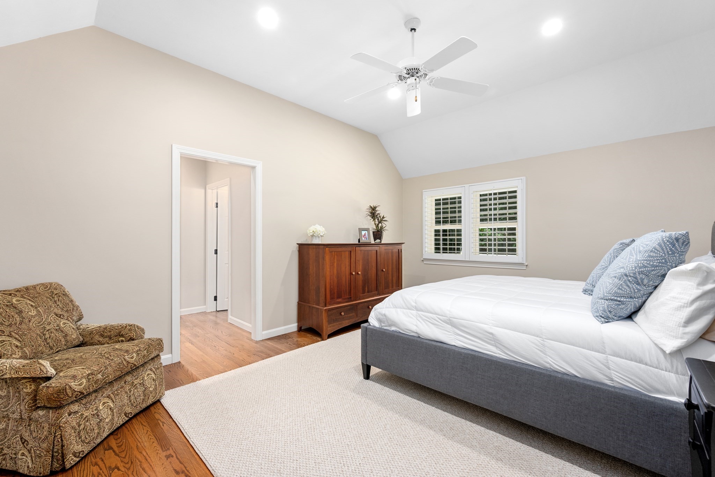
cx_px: 358
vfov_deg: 77.3
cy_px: 238
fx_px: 298
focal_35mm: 15
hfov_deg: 100.4
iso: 320
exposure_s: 1/2.5
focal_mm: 15
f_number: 8
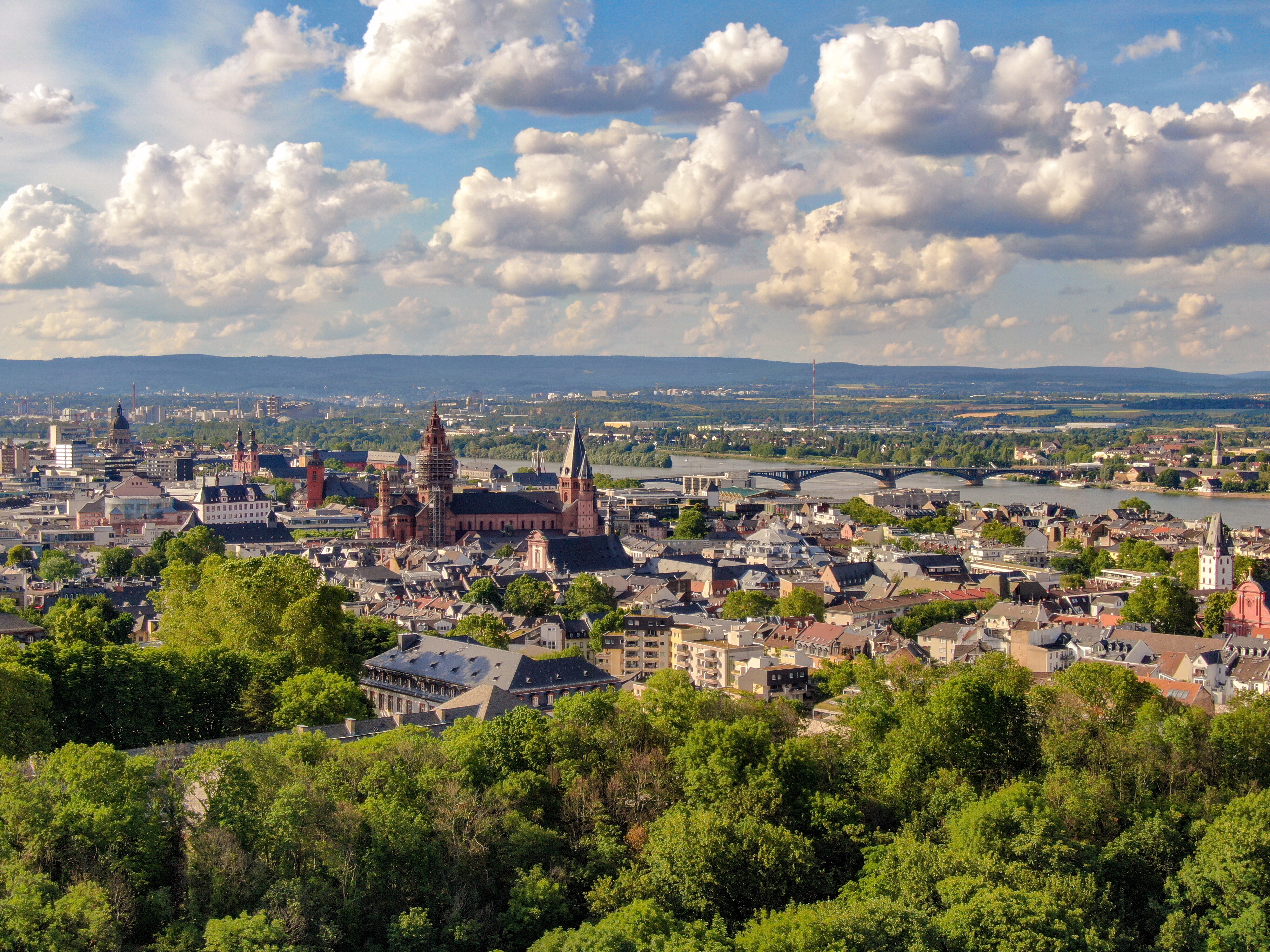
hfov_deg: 39.7
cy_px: 476
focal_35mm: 48
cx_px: 635
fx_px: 1761
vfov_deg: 30.3
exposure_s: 1/160
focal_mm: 8.6
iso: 100
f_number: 3.8
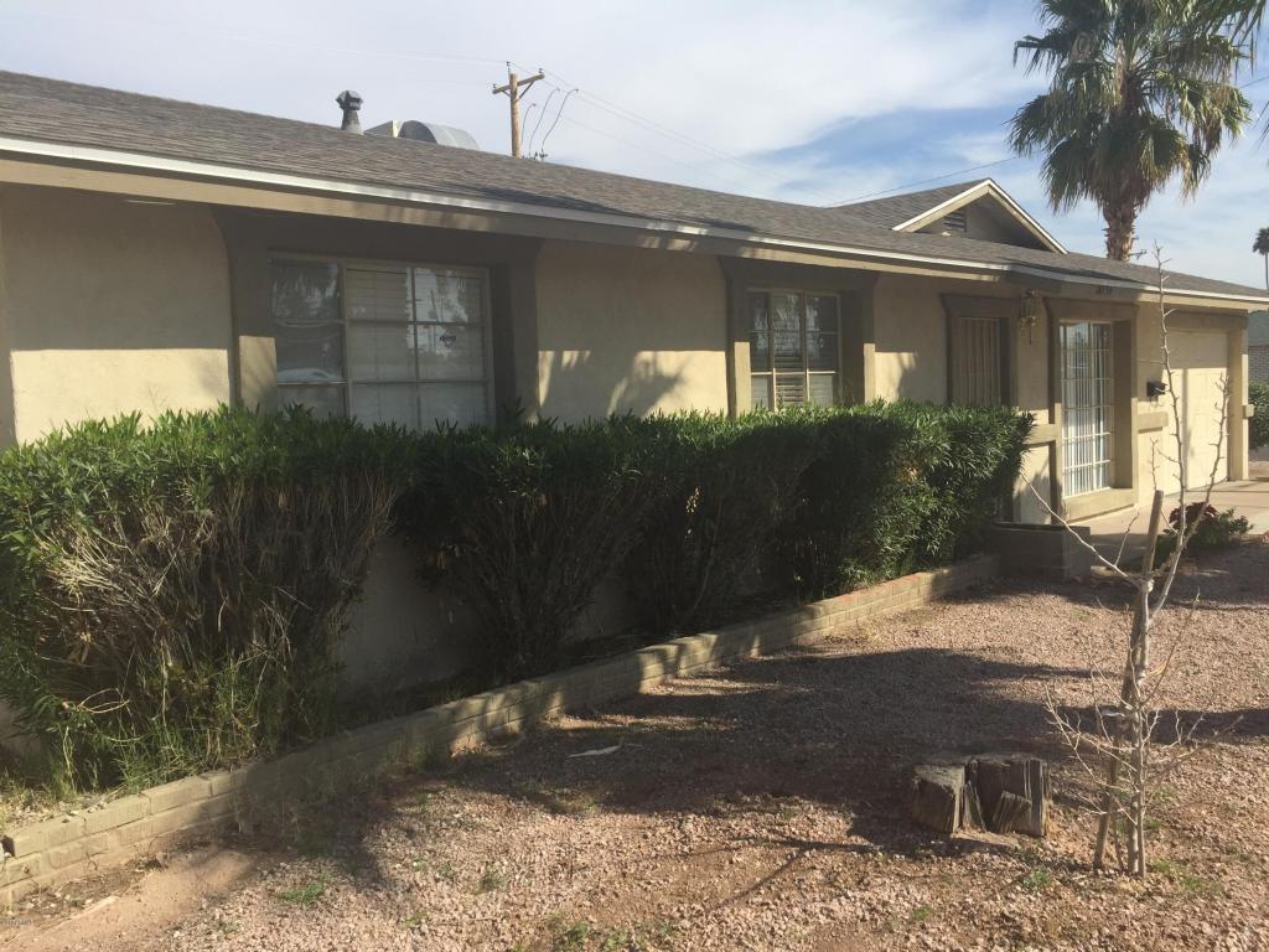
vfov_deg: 48.2
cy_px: 476
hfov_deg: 61.7
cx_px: 634
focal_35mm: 29
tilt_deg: -2.9
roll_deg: +1.0
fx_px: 1063
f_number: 2.2
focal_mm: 4.15
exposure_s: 1/2326
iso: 32
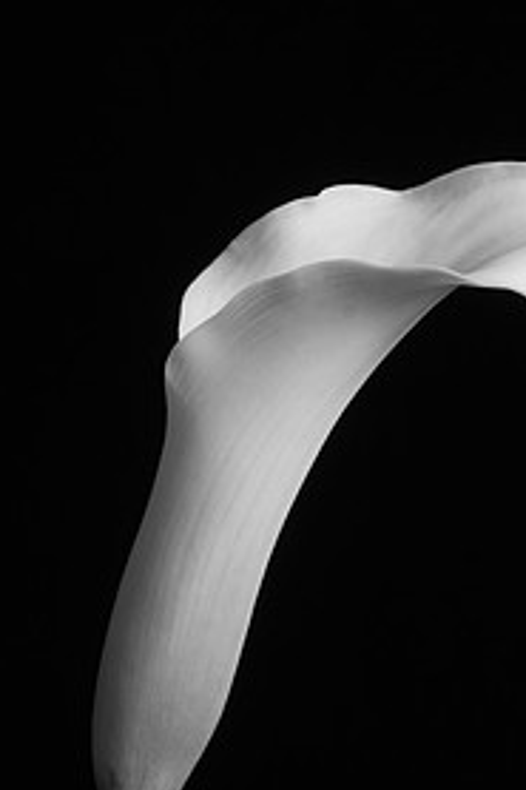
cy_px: 526
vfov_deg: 12.1
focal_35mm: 170
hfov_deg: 8.1
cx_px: 387
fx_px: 3730
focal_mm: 70.2
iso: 200
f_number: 18
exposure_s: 2
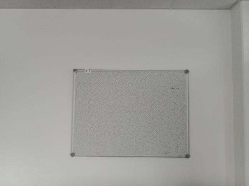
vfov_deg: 51.4
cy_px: 93
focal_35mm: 27
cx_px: 124
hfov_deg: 65.3
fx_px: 194
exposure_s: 1/33.3
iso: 588
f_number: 2.2
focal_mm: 3.65
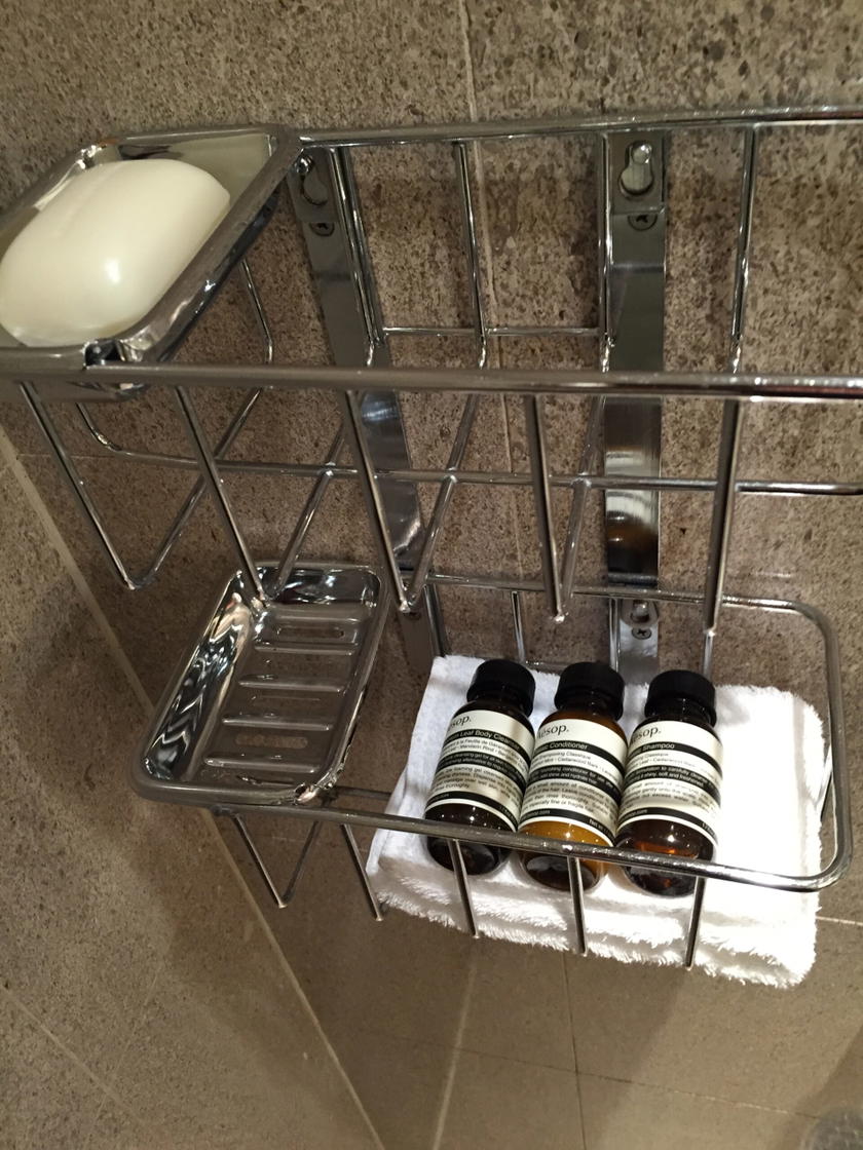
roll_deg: +10.0
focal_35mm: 29
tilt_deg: -42.1
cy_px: 575
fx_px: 964
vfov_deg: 61.7
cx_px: 432
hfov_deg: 48.2
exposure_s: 1/20
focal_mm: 4.15
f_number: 2.2
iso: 250
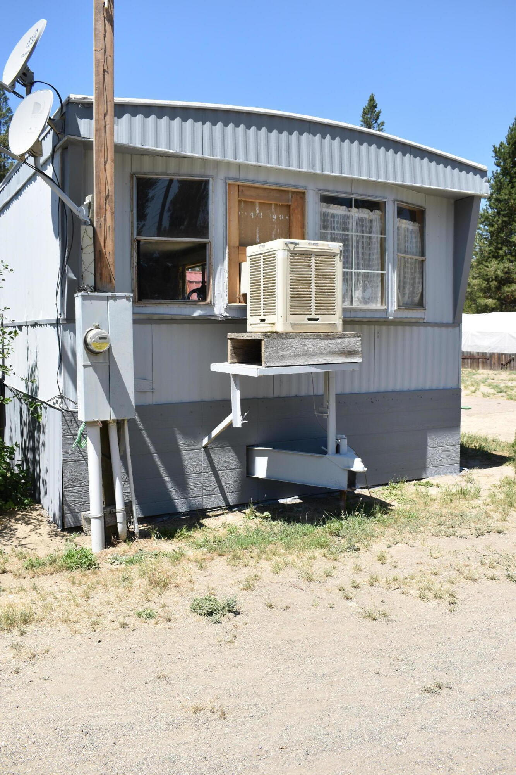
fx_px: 645
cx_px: 258
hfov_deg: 43.6
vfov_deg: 61.9
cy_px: 388
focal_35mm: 30
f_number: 8
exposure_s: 1/250
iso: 110
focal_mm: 20
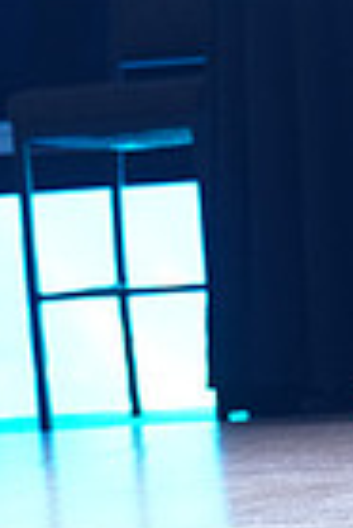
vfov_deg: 3.3
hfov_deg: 2.2
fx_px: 9111
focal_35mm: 621
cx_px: -101
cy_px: -137
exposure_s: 1/640
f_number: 2.8
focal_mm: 149
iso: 1250
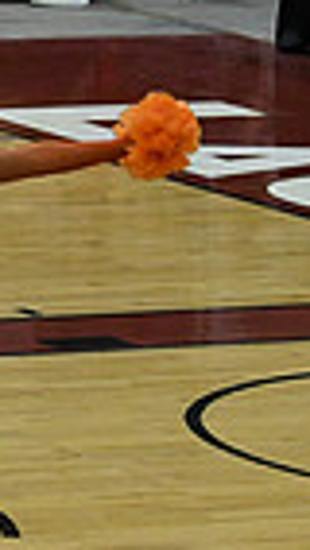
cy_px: 230
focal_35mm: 448
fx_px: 6539
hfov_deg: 2.7
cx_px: -655
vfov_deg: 4.8
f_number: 4
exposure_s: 1/500
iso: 4000
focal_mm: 70
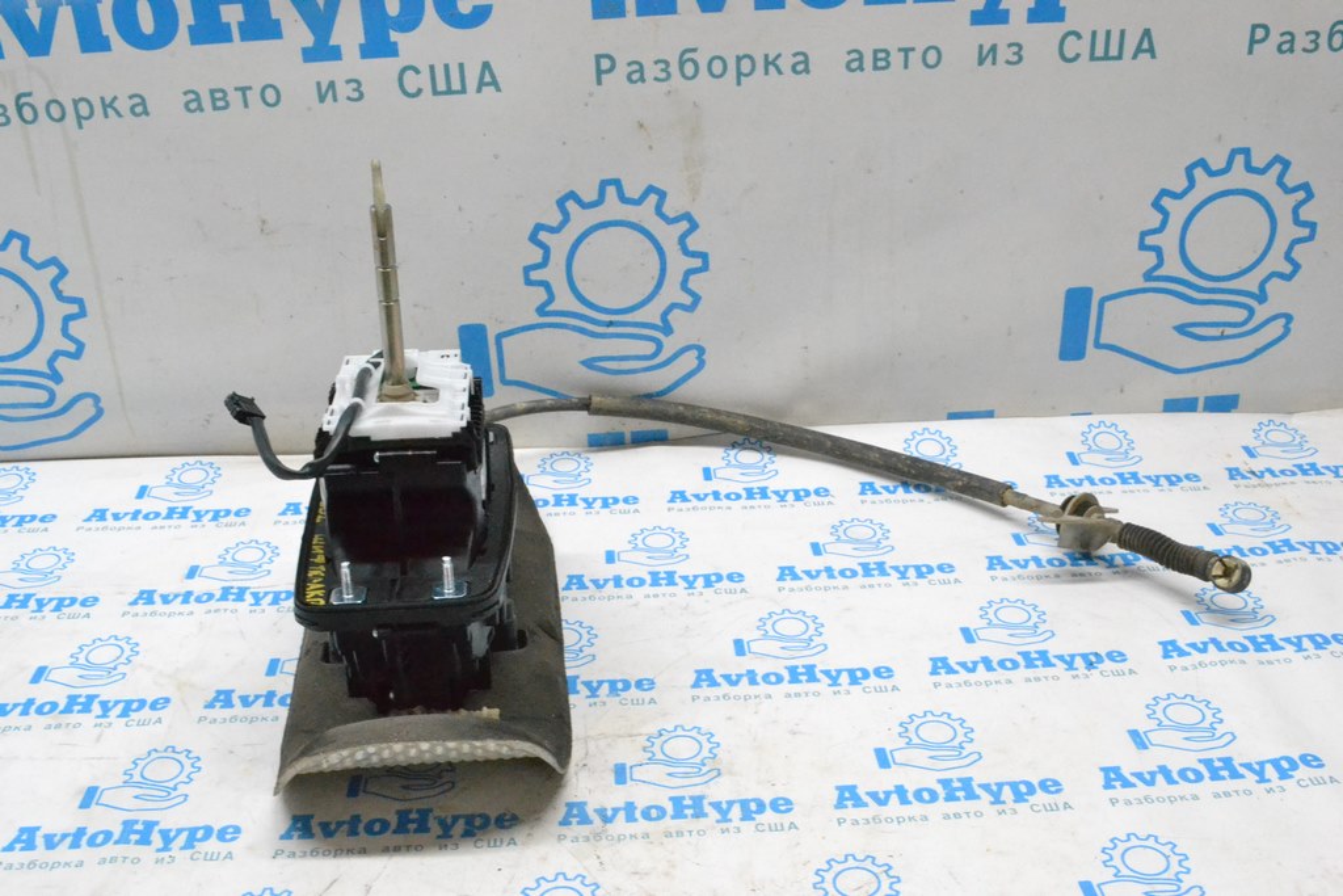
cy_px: 448
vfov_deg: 34.2
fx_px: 1455
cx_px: 672
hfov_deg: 49.5
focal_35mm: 39
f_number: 13
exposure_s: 1/100
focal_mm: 26
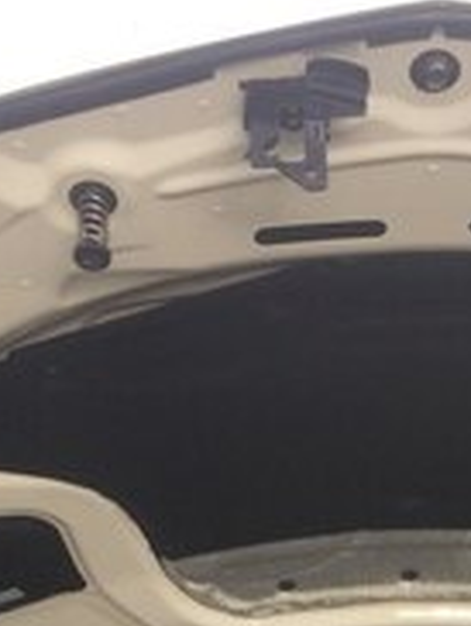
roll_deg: +2.5
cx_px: 419
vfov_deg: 22.4
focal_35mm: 79
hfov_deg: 18.4
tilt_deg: -18.2
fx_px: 1430
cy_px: 791
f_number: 2.2
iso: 40
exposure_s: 1/50
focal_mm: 4.15
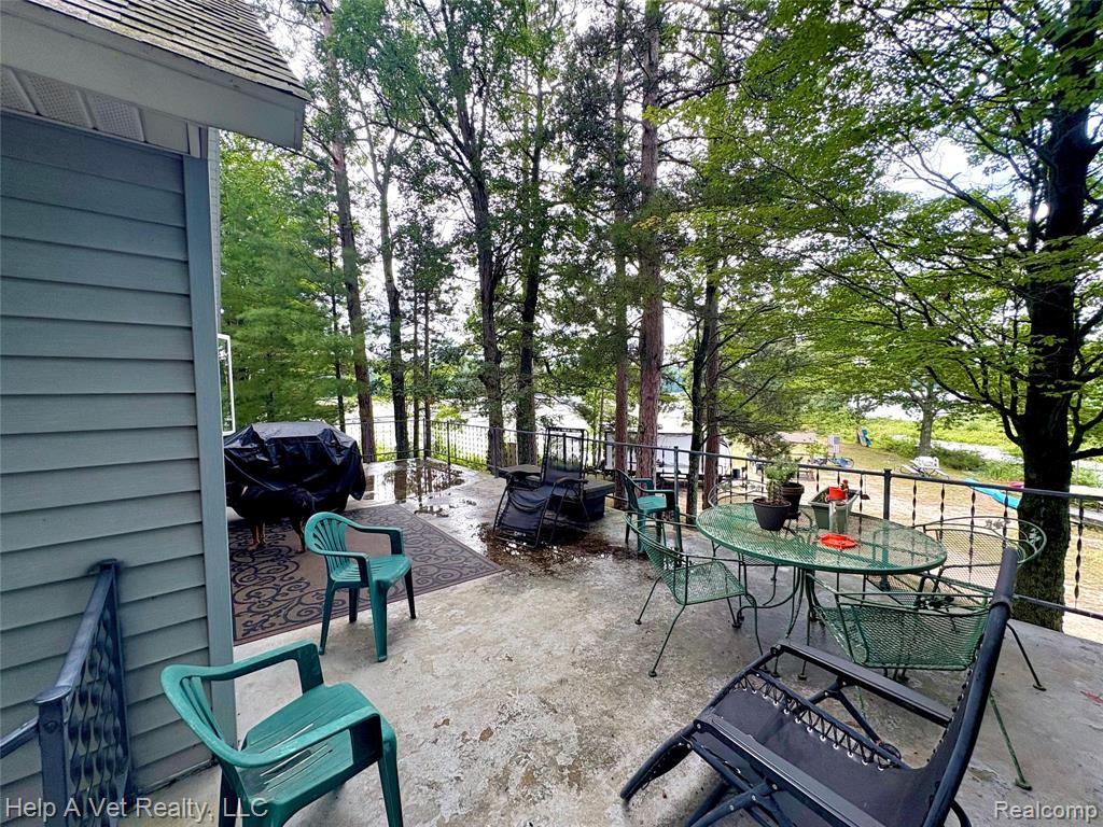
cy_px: 414
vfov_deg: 85.7
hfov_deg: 102.1
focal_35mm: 14
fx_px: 446
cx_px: 552
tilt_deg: -2.7
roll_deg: +1.5
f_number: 2.2
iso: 64
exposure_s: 1/440
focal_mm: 2.22
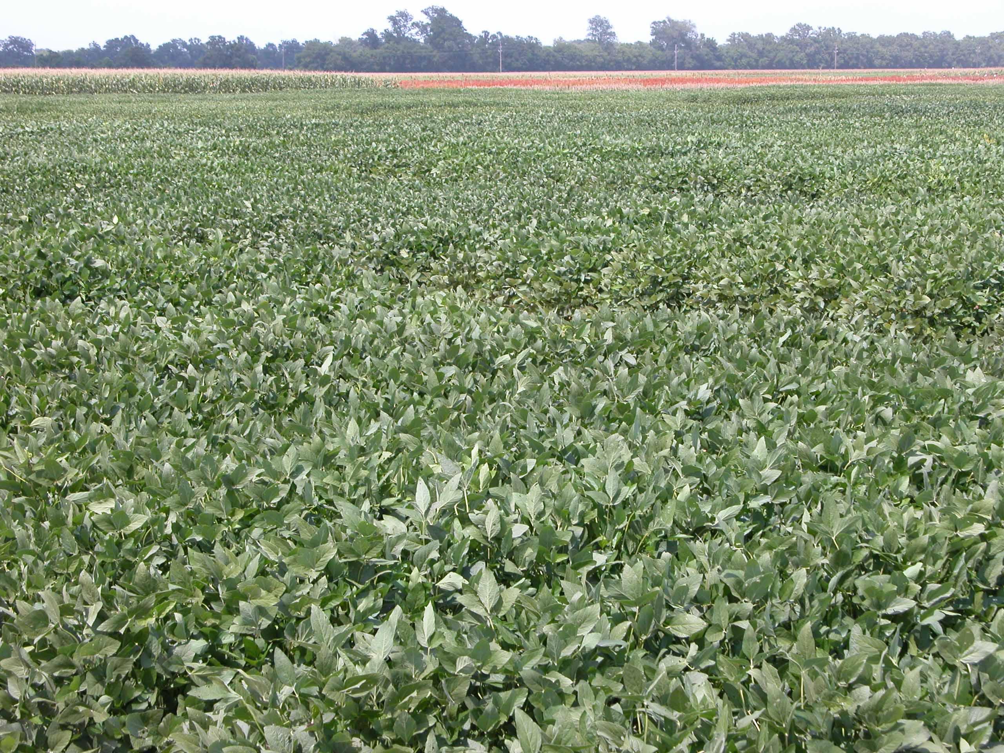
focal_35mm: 83
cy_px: 376
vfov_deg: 17.8
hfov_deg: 23.6
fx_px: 2407
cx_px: 502
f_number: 4.9
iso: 100
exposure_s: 1/286
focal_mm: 21
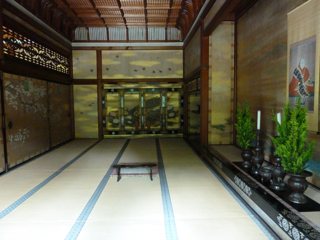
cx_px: 160
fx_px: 231
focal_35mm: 25
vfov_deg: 54.9
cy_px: 120
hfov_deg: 69.4
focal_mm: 4.1
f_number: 3.3
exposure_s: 1/10
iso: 800
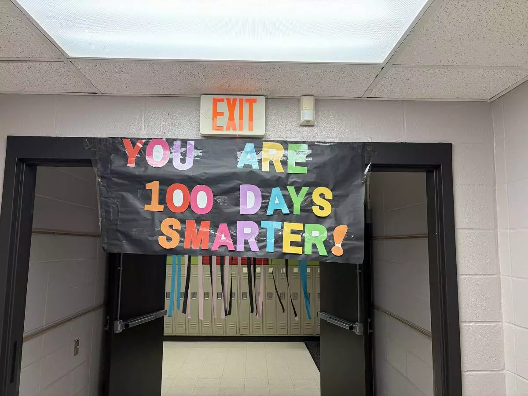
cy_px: 198
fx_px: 397
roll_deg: -1.2
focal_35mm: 26
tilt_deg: +6.3
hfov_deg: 67.3
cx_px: 264
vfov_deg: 53.1
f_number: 1.6
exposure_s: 1/60
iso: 100
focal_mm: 5.96
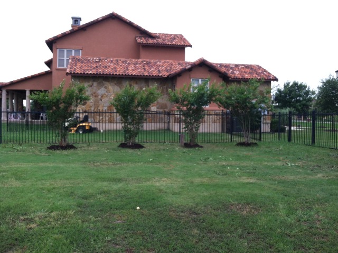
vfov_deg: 40.6
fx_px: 341
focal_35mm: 35
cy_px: 126
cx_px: 169
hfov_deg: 52.7
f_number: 2.8
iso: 80
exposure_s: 1/380
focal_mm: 3.85
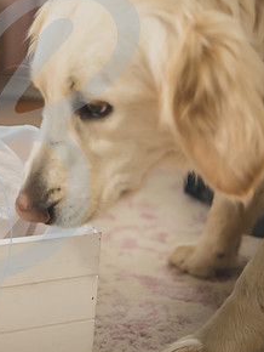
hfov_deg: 19.3
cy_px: 134
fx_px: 741
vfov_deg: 26.6
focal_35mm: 73
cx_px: -29
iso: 1600
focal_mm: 34
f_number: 2.8
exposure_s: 1/125
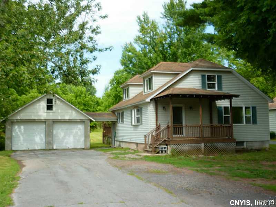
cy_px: 104
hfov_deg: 46.8
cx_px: 138
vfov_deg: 36.0
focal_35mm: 40
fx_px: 319
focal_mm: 6.5
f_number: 4
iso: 80
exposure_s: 1/320
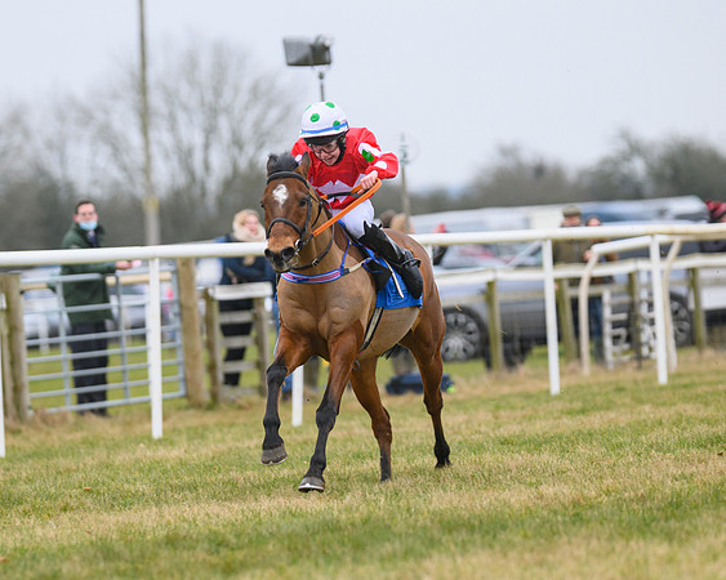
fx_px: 6707
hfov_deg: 6.2
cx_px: 287
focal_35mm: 312
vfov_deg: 5.0
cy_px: 220
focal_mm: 210
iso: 800
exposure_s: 1/640
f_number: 4
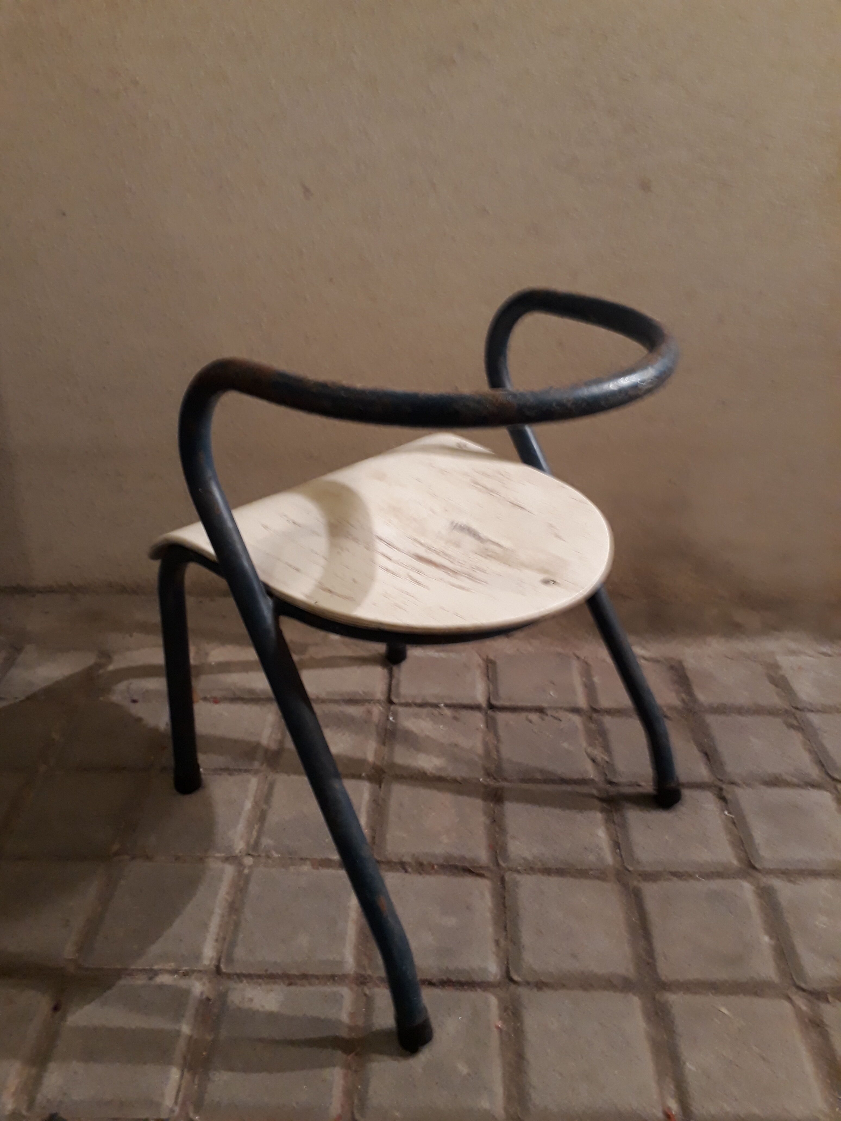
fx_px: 875
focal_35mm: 27
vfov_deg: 65.3
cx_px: 420
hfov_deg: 51.4
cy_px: 560
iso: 160
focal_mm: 3.6
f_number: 1.9
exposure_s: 1/17
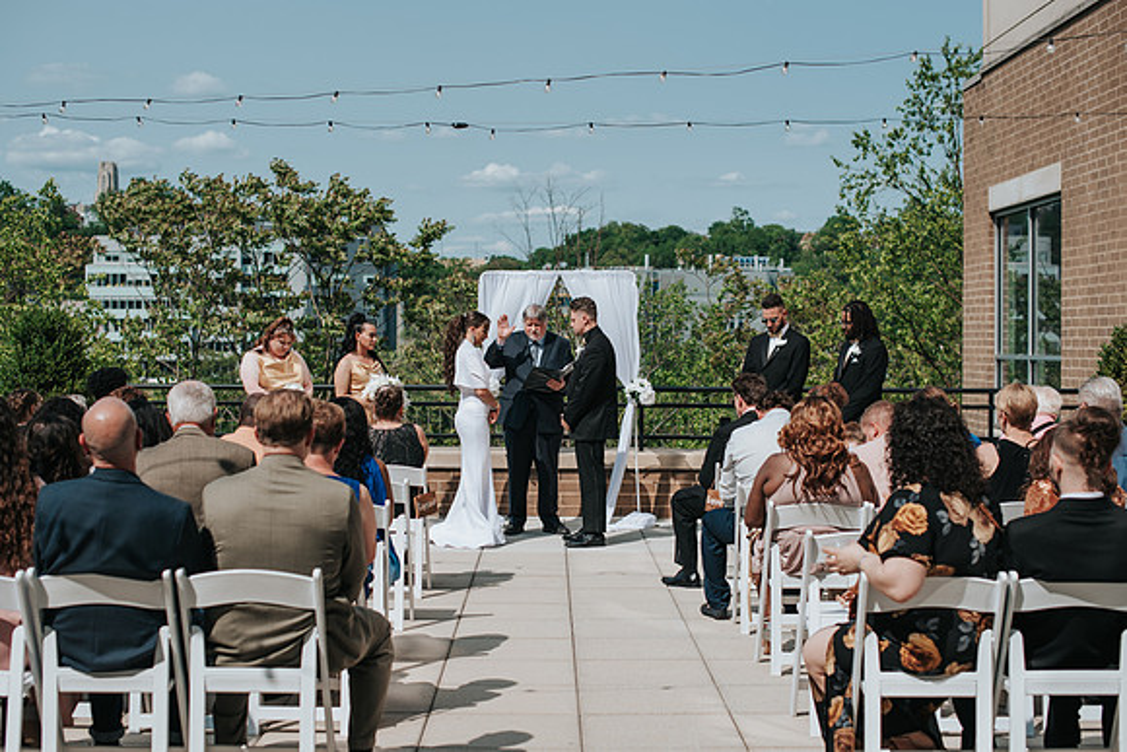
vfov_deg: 25.0
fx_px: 1696
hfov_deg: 36.8
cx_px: 537
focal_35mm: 54
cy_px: 376
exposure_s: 1/2000
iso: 100
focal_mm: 50
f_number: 3.2
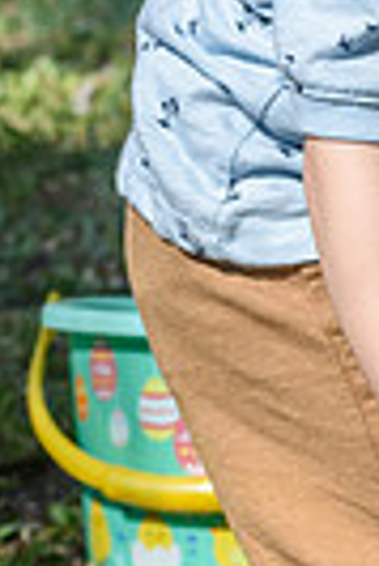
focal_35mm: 431
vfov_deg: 4.8
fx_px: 6788
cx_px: 630
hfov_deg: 3.2
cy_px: 336
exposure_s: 1/1000
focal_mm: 85
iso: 200
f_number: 8
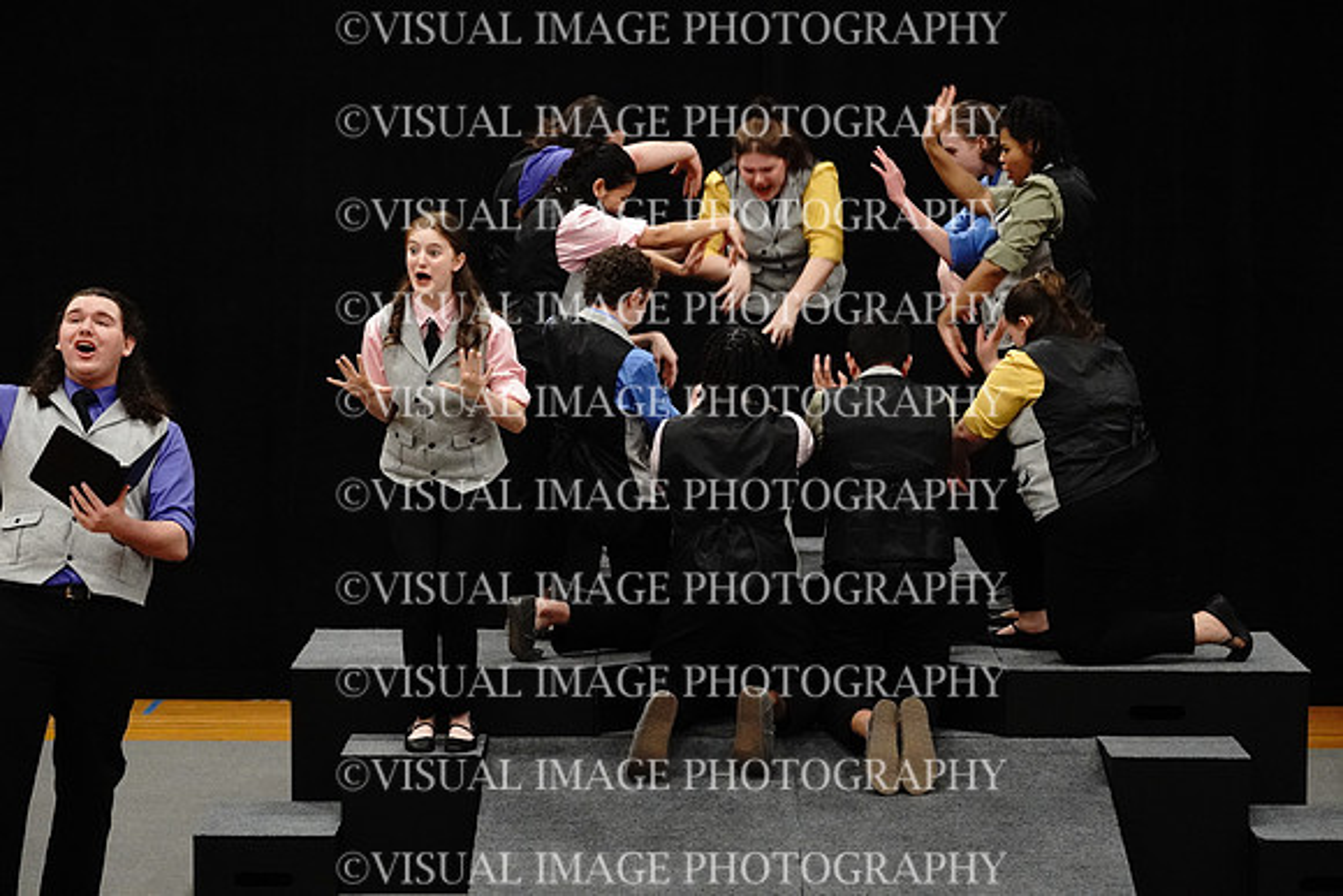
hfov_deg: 18.7
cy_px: 448
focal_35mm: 110
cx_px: 672
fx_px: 4086
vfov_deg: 12.5
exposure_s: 1/160
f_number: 5.6
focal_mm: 73
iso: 8000
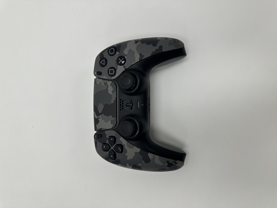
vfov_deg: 56.8
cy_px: 104
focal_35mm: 24
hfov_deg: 71.6
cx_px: 138
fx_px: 192
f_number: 1.78
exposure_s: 1/415
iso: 80
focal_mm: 6.86
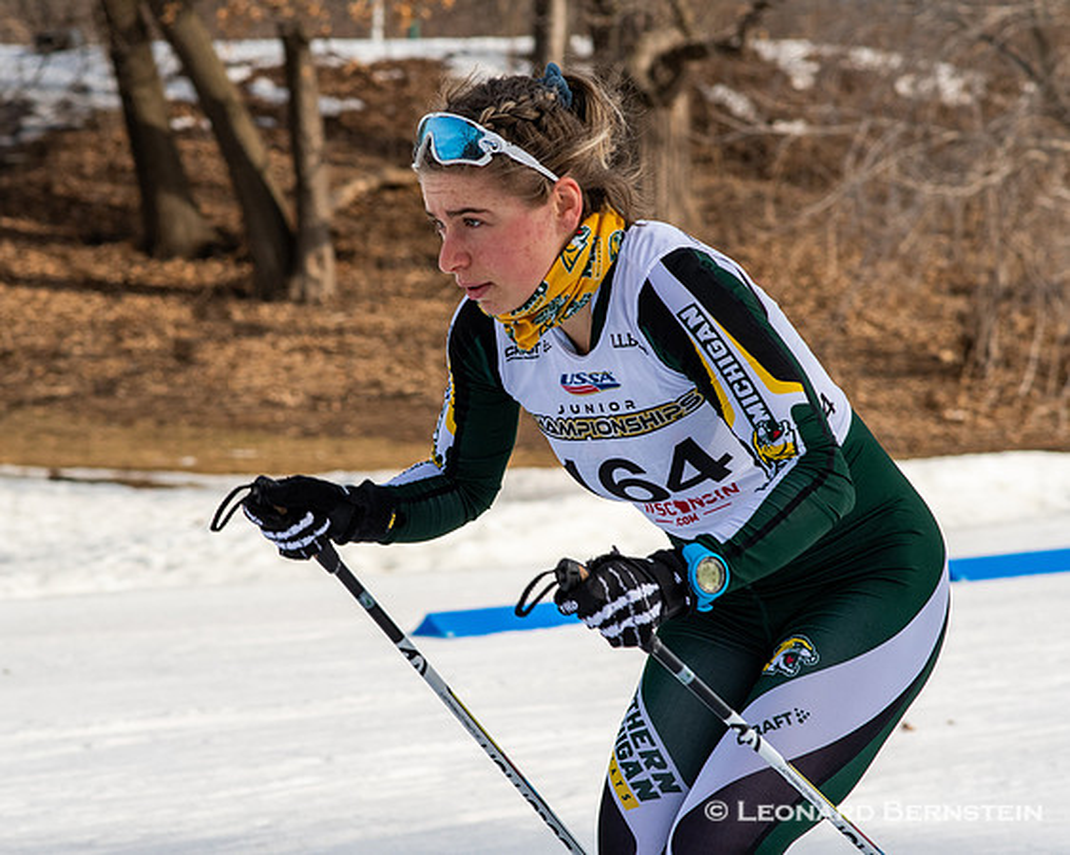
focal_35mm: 144
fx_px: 4546
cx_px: 428
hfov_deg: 13.4
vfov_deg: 10.7
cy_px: 428
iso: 400
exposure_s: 1/2000
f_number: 5.6
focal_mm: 85
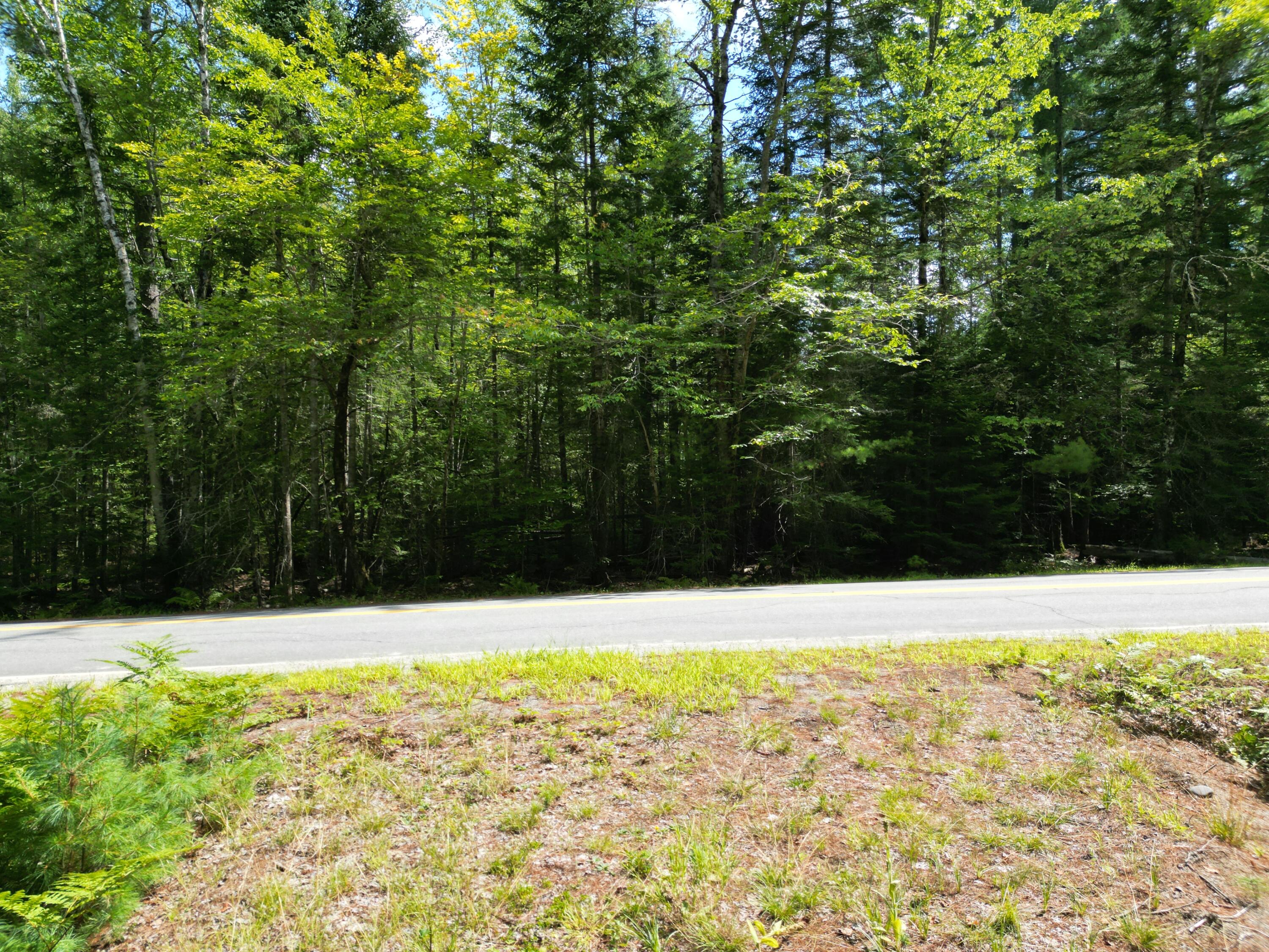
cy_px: 476
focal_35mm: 24
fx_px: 880
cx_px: 634
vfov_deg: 56.8
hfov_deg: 71.6
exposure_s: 1/1250
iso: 100
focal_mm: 6.72
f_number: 1.7
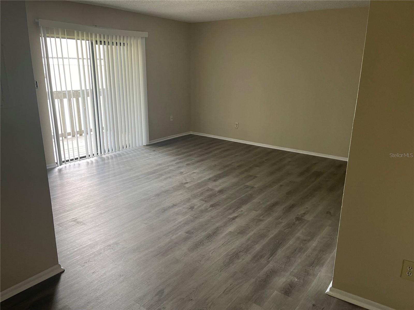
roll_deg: -0.7
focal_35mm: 26
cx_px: 207
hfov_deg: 67.3
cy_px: 155
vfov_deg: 53.1
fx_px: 311
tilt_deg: -15.5
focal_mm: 5.1
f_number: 1.6
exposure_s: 1/97
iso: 125
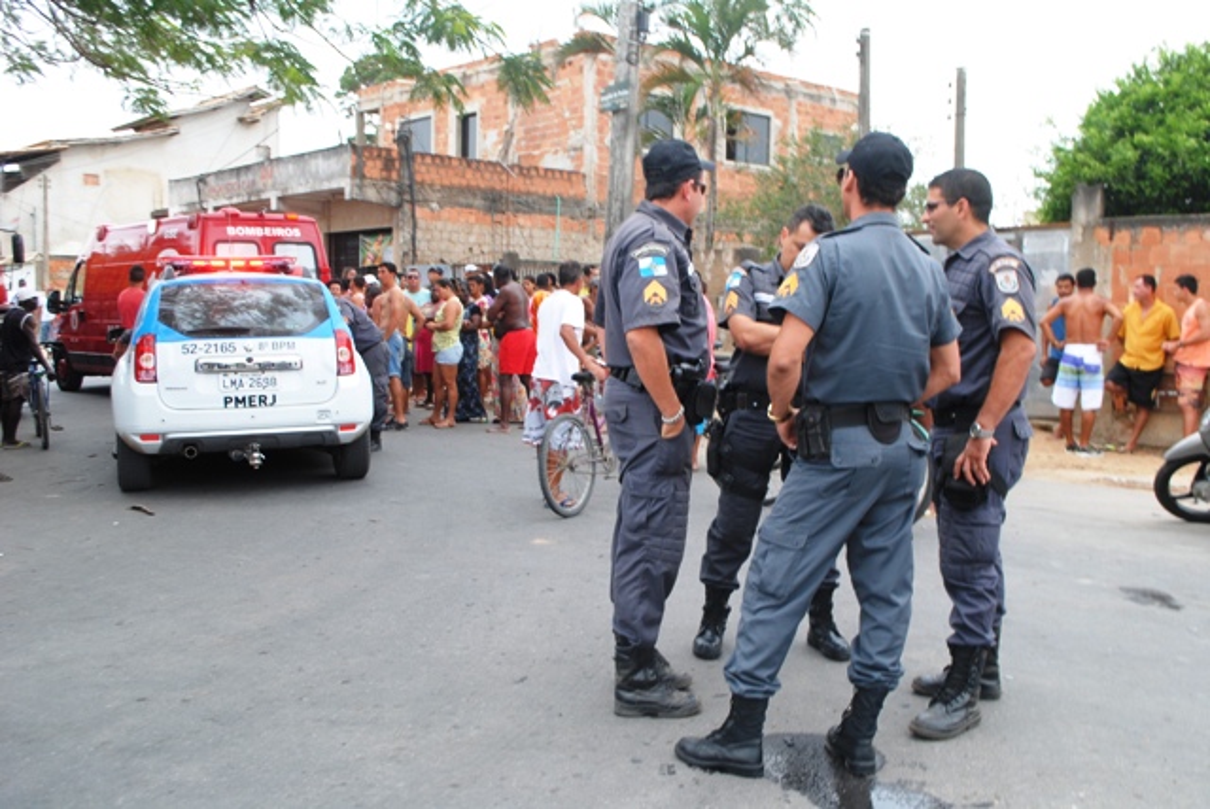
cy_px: 404
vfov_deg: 40.0
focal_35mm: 33
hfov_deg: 57.2
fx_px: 1110
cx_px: 605
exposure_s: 1/30
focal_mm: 22
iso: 100
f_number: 5.6
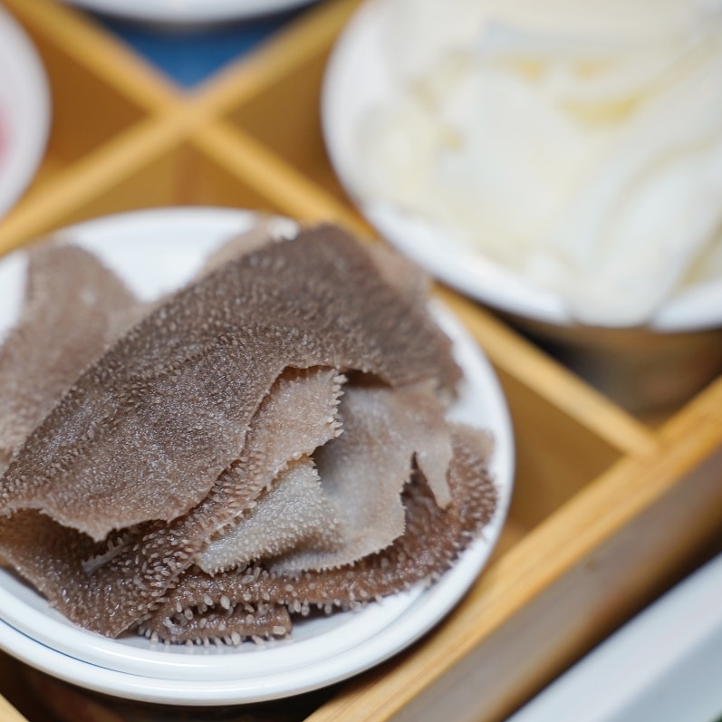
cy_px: 361
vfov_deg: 18.1
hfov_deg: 18.0
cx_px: 188
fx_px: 2265
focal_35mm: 96
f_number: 4
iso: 250
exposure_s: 1/80
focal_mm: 75
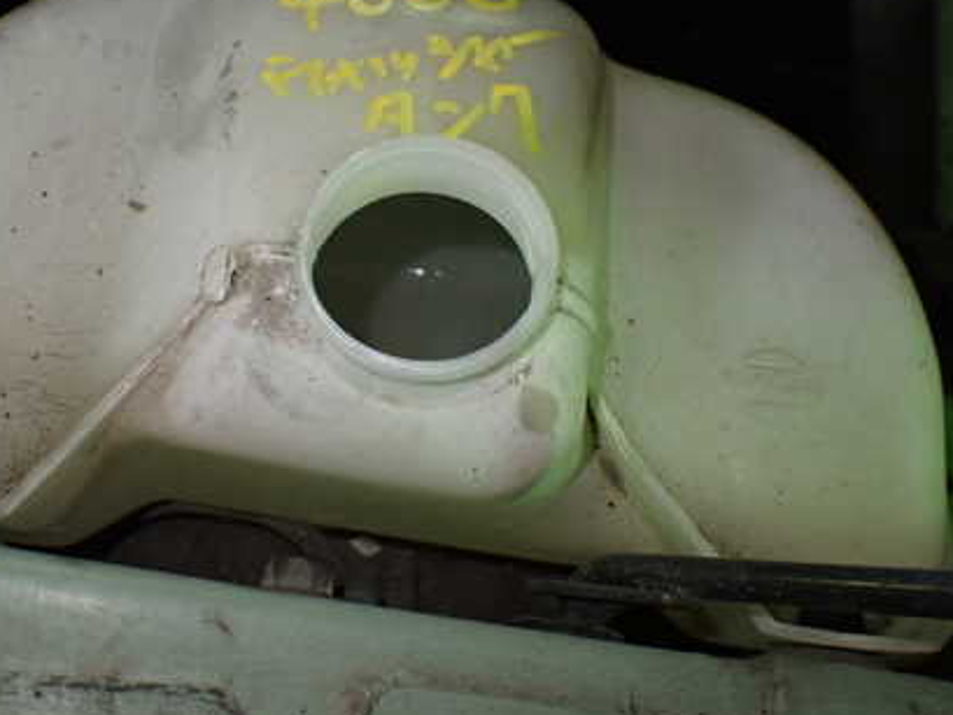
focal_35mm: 44
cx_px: 410
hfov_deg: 42.8
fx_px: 1212
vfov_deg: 32.8
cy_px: 303
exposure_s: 1/125
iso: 400
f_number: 2.3
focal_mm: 5.4
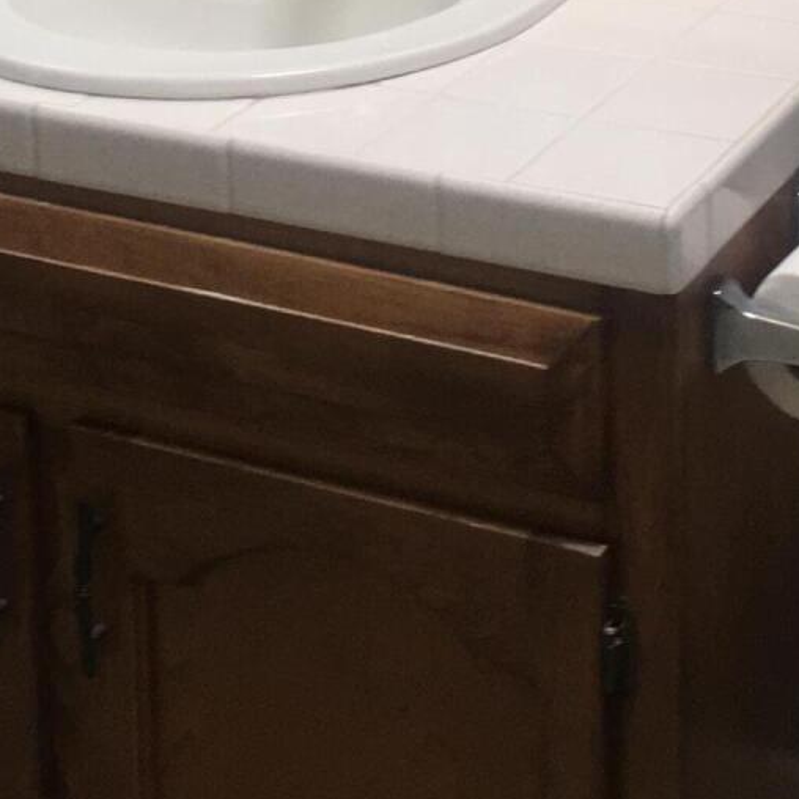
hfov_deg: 17.1
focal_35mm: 101
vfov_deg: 15.4
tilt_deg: -9.2
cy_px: -511
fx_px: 2638
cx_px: 664
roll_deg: +1.3
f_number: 2.2
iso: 40
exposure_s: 1/100
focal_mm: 4.15
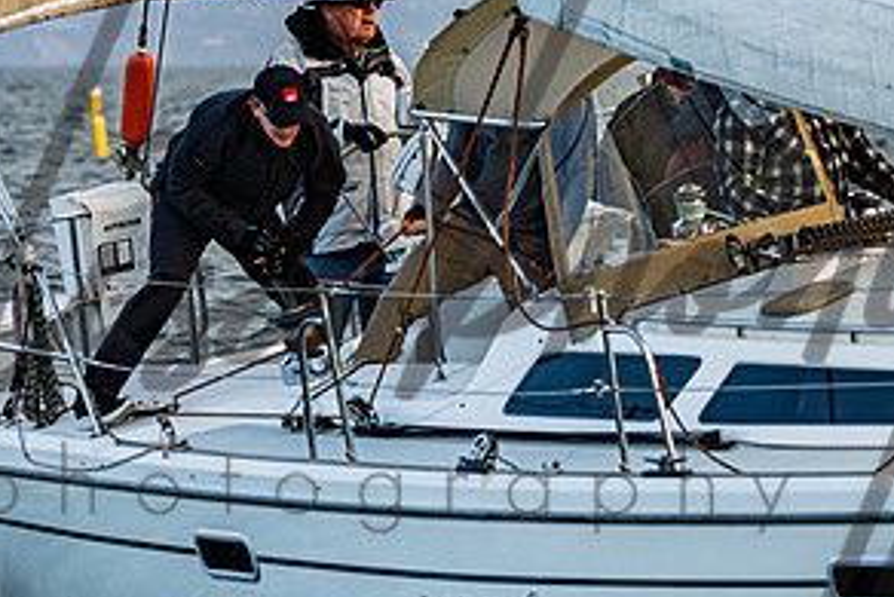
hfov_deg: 3.6
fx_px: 14286
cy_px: 108
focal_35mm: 575
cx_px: 529
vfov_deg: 2.4
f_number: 5
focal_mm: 210
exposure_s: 1/2500
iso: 640
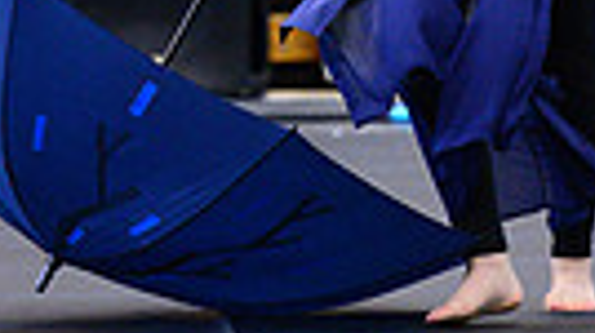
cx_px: 362
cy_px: -484
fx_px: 8336
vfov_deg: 2.3
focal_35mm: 529
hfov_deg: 4.1
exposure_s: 1/250
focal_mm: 150
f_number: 3.2
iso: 8000
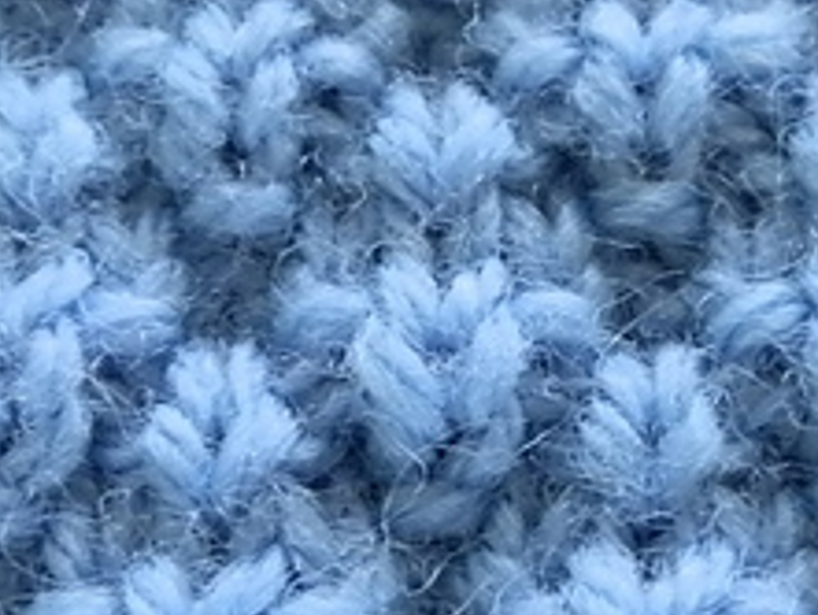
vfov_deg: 18.2
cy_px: 311
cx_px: 489
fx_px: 1915
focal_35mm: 81
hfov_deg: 24.1
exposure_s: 1/6
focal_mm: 5
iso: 400
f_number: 3.1
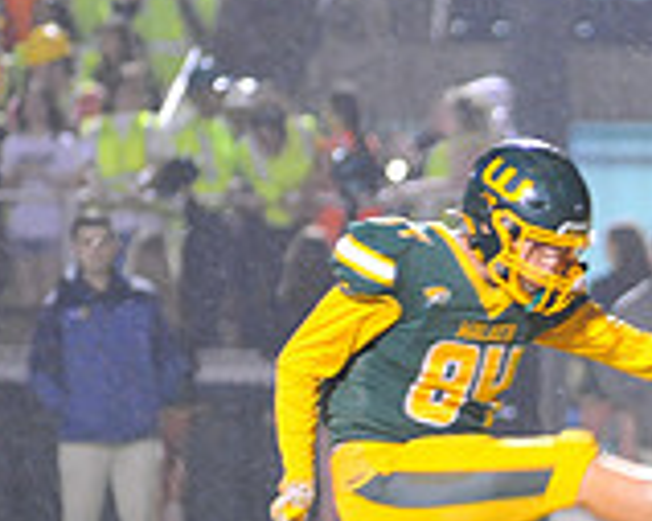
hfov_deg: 2.8
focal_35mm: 685
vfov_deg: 2.3
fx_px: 13210
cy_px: 562
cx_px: 1029
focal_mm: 200
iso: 4000
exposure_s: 1/160
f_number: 4
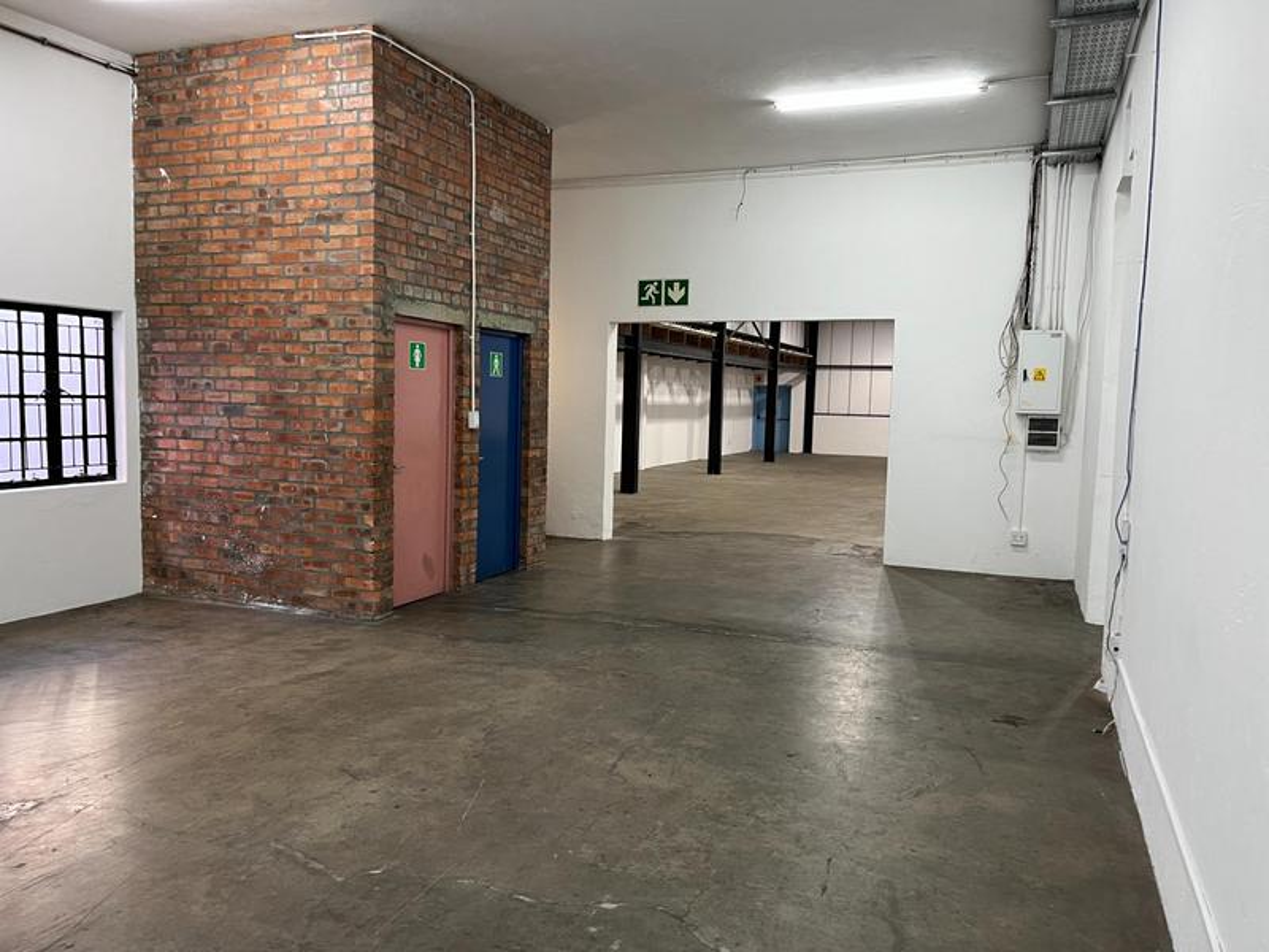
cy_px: 476
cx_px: 634
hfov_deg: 67.3
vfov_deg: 53.1
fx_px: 953
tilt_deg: -4.3
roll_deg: +0.2
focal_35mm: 26
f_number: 1.6
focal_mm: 5.1
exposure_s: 1/50
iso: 80
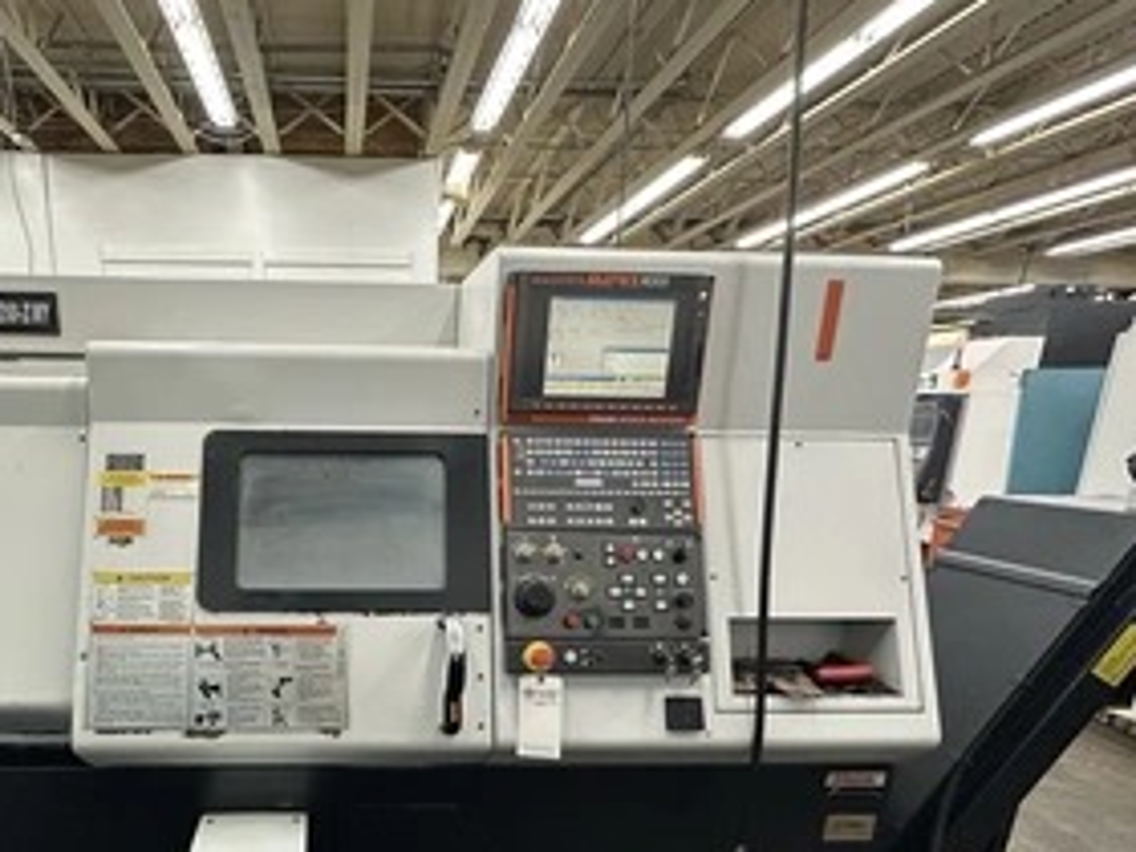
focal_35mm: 20
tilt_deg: -13.4
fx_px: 656
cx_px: 353
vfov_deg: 64.3
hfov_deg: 78.3
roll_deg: -1.0
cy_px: 568
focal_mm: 2.22
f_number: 2.2
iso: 320
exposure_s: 1/120
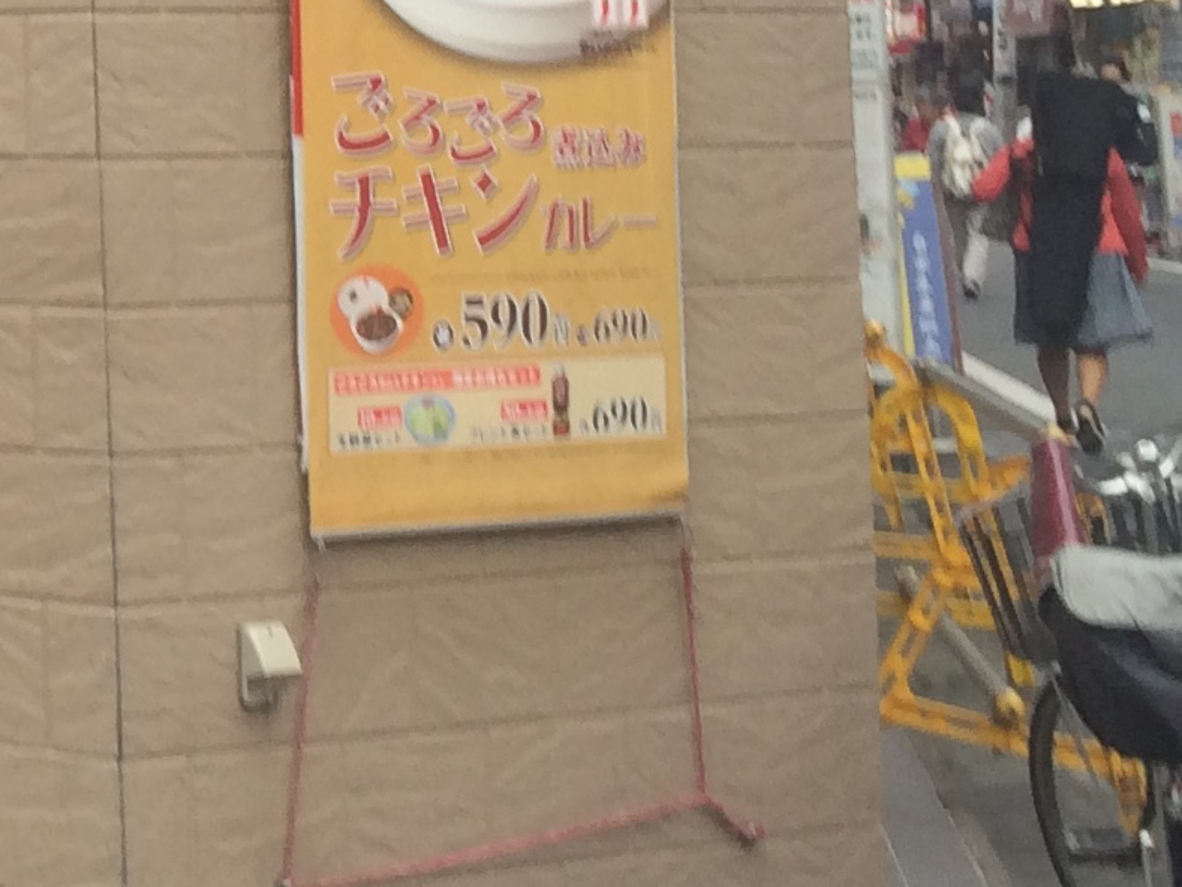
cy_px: -196
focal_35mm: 120
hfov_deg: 14.9
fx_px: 4098
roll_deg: +2.1
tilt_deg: +2.2
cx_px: -758
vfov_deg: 12.1
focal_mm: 4.15
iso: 32
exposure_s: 1/123
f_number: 2.2
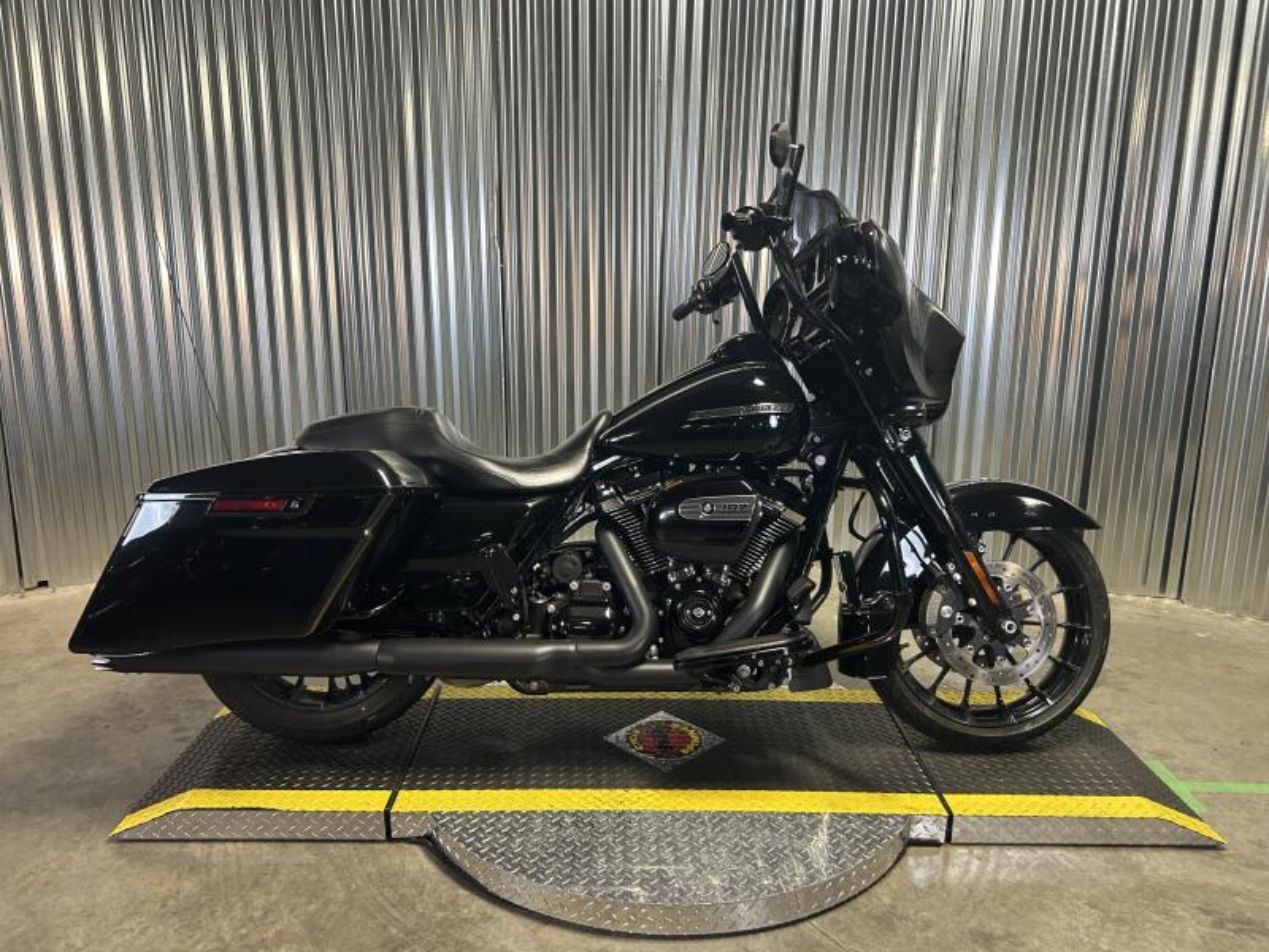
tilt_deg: -13.1
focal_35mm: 26
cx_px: 634
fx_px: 953
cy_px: 476
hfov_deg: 67.3
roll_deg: -0.8
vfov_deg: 53.1
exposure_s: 1/60
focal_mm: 5.7
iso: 125
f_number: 1.5
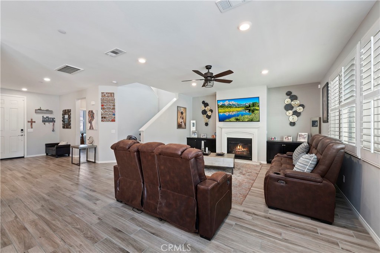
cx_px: 190
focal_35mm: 14
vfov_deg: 81.1
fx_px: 148
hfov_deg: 104.3
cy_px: 126
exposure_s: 1/5
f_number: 10
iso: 500
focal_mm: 14
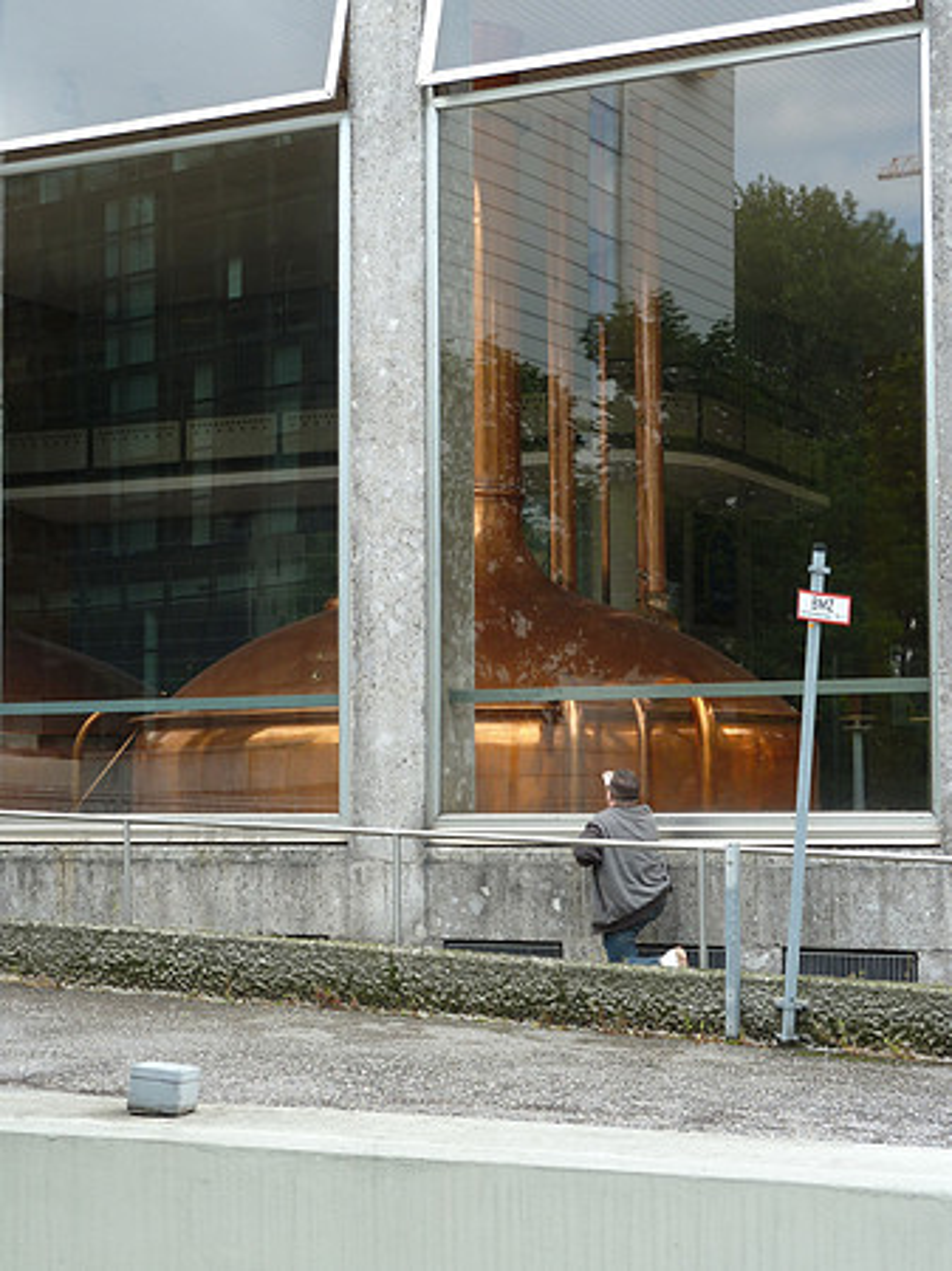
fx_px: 2459
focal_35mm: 67
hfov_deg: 21.9
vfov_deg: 29.0
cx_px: 476
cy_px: 636
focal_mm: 11
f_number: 4.1
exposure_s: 1/60
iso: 80
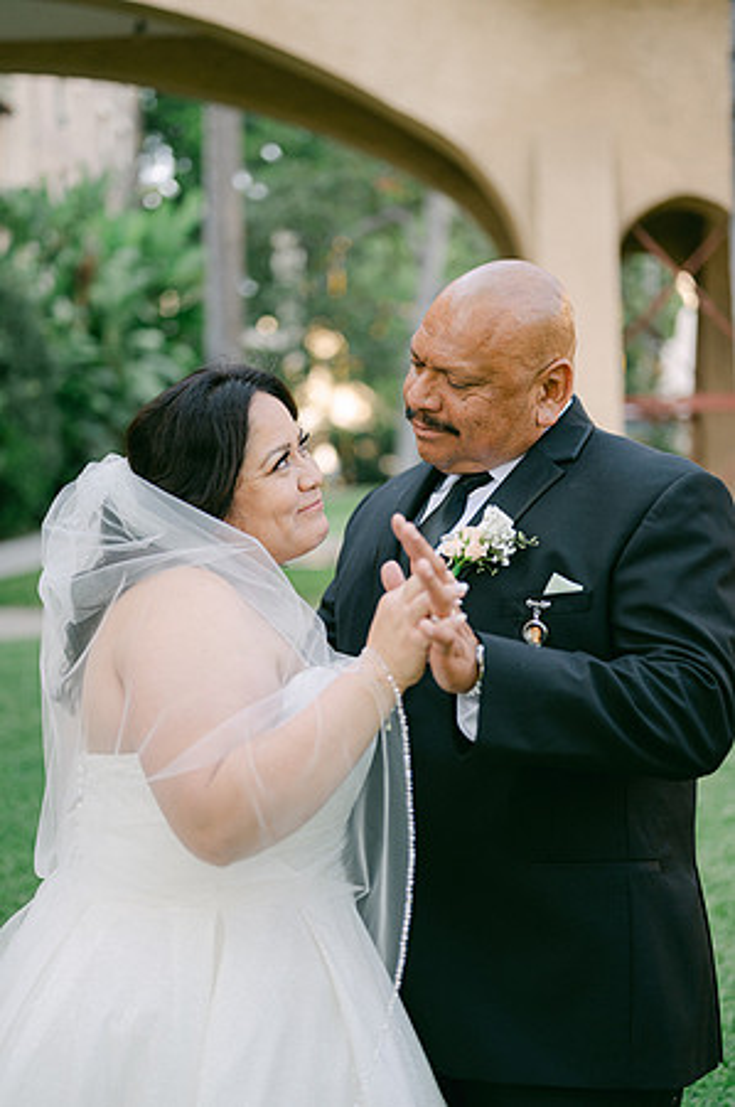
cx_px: 368
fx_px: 1535
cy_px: 554
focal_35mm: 50
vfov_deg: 39.6
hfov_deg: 26.9
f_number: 1.8
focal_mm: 50
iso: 450
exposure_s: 1/1250
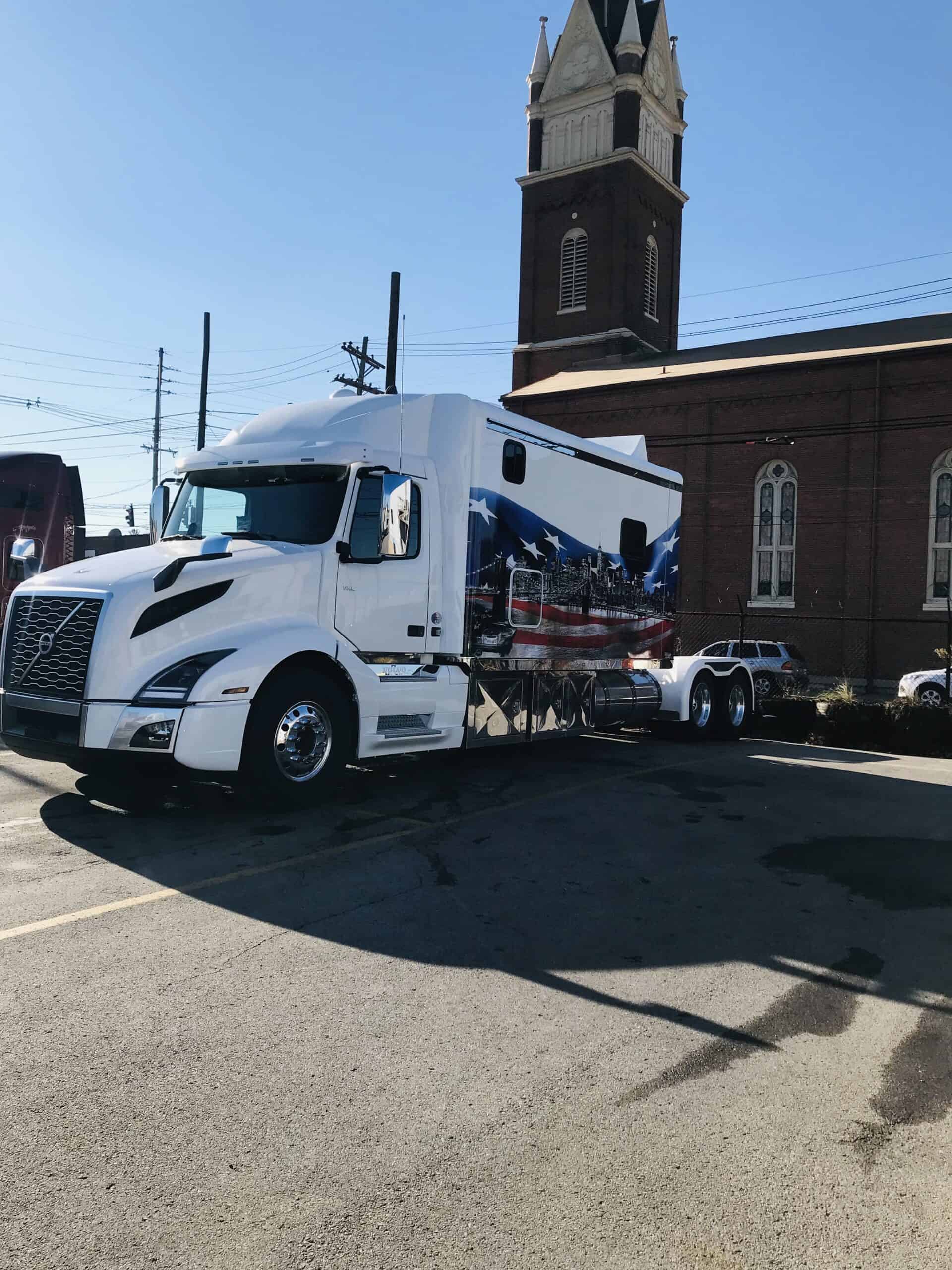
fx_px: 1027
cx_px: 476
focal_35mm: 28
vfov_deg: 63.4
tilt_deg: +0.2
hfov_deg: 49.7
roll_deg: -1.3
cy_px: 635
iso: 20
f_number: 1.8
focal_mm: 3.99
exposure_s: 1/2740
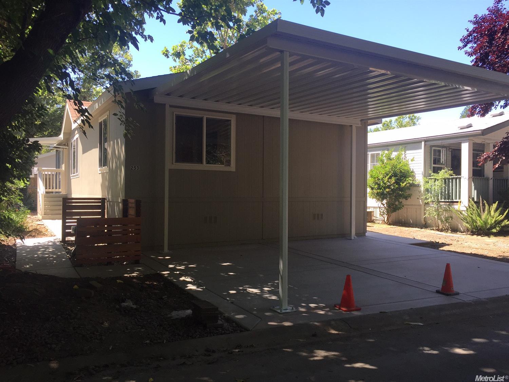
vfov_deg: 48.2
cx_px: 254
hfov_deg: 61.7
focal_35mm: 29
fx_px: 426
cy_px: 191
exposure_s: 1/434
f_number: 2.2
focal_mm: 4.15
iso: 32
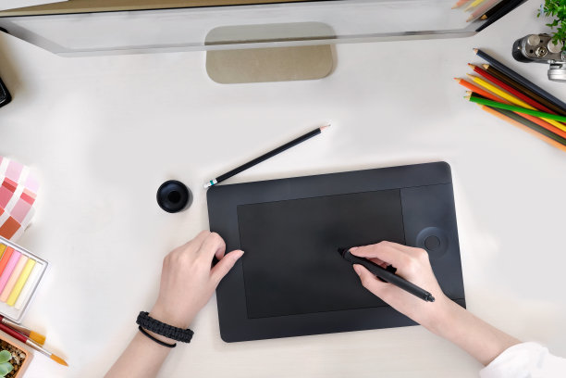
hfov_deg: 37.5
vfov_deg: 25.5
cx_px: 283
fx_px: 833
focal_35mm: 53
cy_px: 189
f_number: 5.6
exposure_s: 1/42
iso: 200
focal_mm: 35
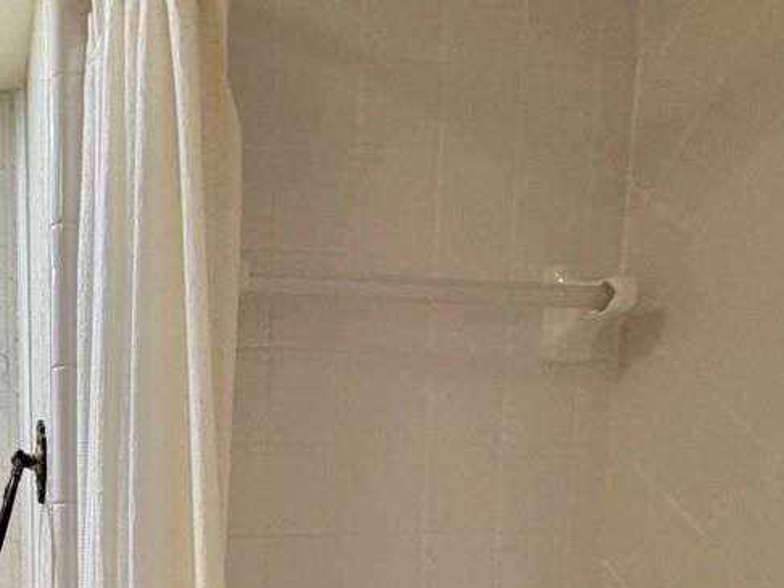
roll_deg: +1.6
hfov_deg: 34.8
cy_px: 851
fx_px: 1042
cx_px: -103
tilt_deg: -7.8
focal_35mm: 46
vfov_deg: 25.1
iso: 160
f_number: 2.2
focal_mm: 2.22
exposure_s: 1/120
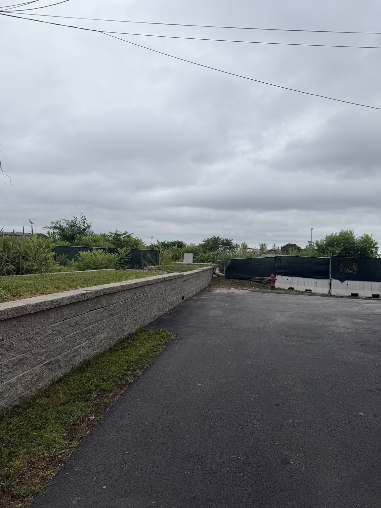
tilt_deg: +0.4
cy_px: 254
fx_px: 352
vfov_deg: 71.6
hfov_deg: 56.8
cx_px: 190
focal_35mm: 24
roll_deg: -2.0
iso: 80
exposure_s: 1/1410
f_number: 1.78
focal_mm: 6.76
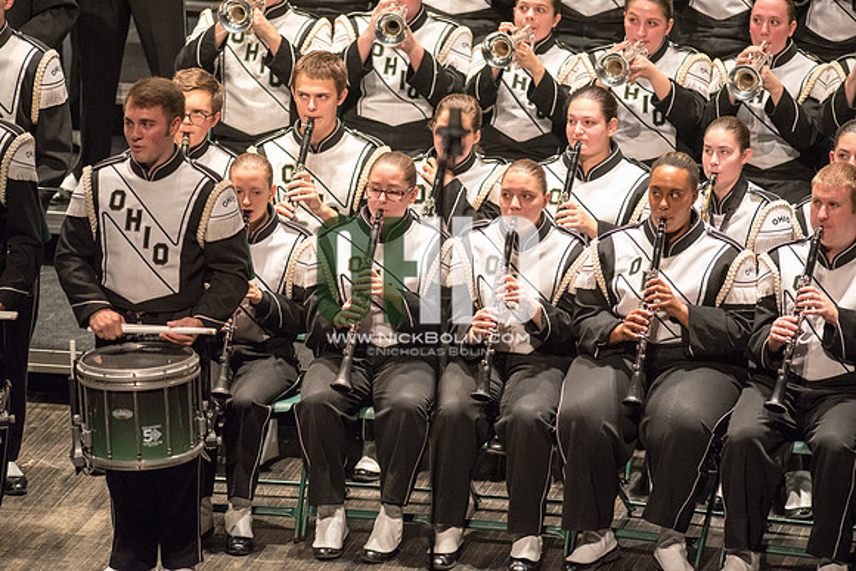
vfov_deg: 4.6
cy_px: 286
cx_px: 428
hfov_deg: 6.9
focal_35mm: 300
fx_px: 7135
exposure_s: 1/500
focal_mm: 300
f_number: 2.8
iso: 4000
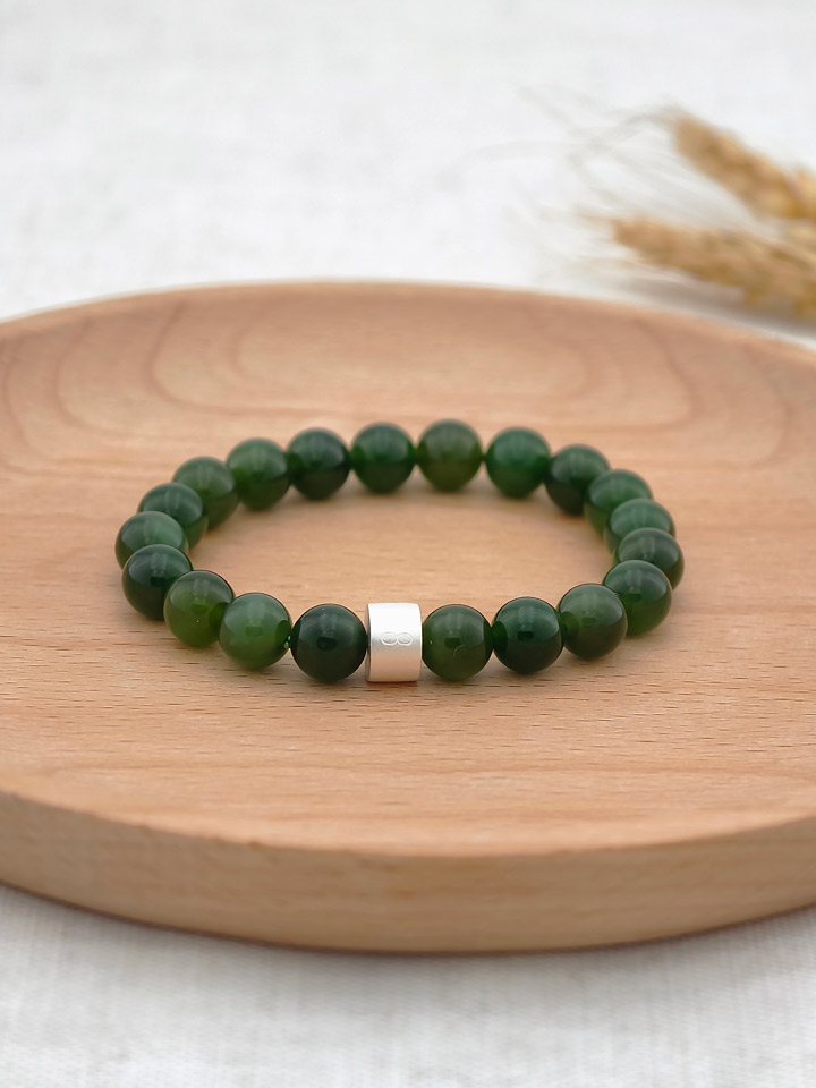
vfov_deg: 17.6
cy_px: 544
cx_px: 408
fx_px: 3520
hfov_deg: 13.2
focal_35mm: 112
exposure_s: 1/323
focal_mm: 22.48
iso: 250
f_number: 2.67
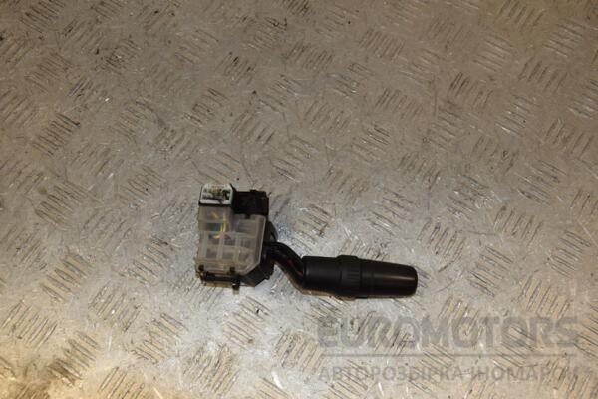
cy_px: 200
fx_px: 648
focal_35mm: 39
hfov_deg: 49.6
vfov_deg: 34.2
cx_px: 299
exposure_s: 1/200
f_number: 6.3
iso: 800
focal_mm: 26
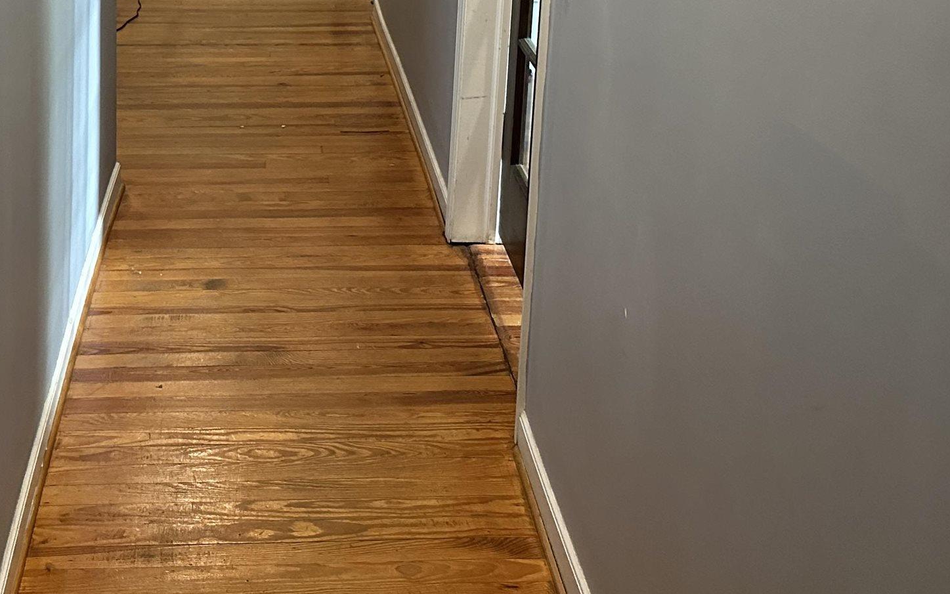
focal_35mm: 54
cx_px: 341
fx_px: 1398
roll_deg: -1.7
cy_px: -47
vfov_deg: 22.7
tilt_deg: -12.7
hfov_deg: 37.2
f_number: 1.78
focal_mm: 6.86
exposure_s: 1/60
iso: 640
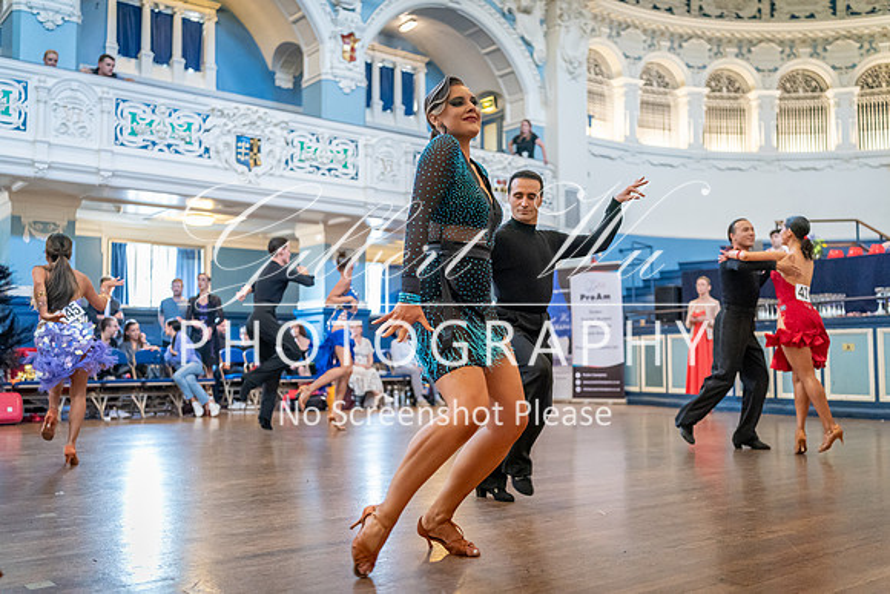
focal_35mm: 35
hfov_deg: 54.4
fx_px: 865
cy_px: 297
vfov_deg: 37.9
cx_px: 445
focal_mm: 35
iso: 6400
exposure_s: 1/500
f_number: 2
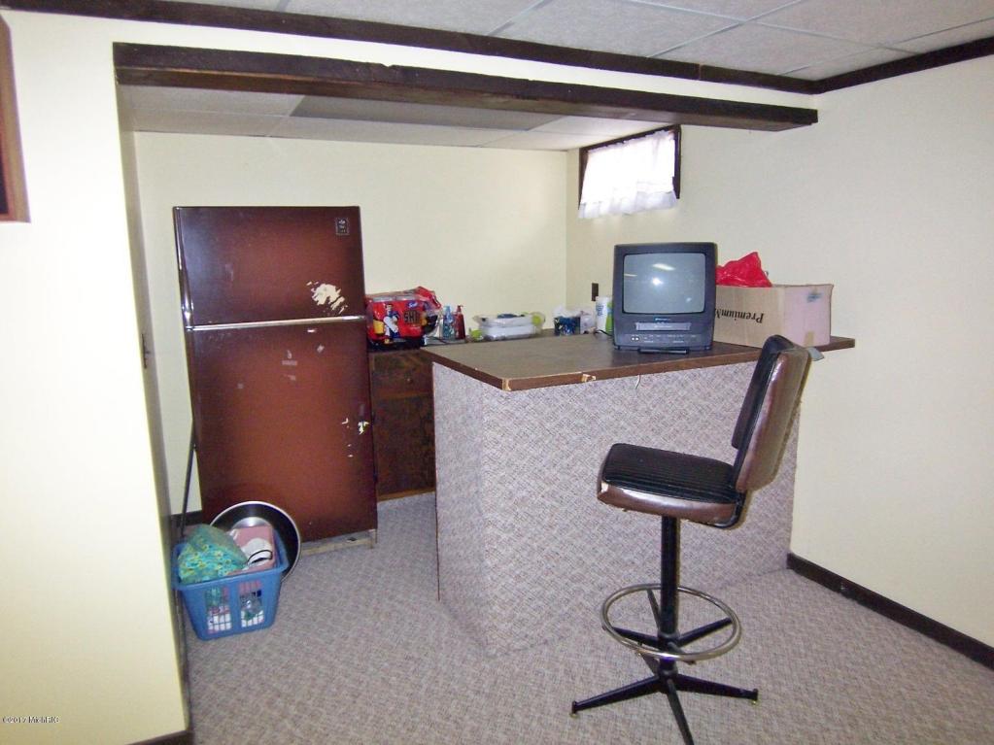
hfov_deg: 73.9
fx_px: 660
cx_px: 497
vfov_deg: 58.9
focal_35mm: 23
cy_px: 372
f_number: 2.8
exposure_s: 1/30
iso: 200
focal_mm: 3.8
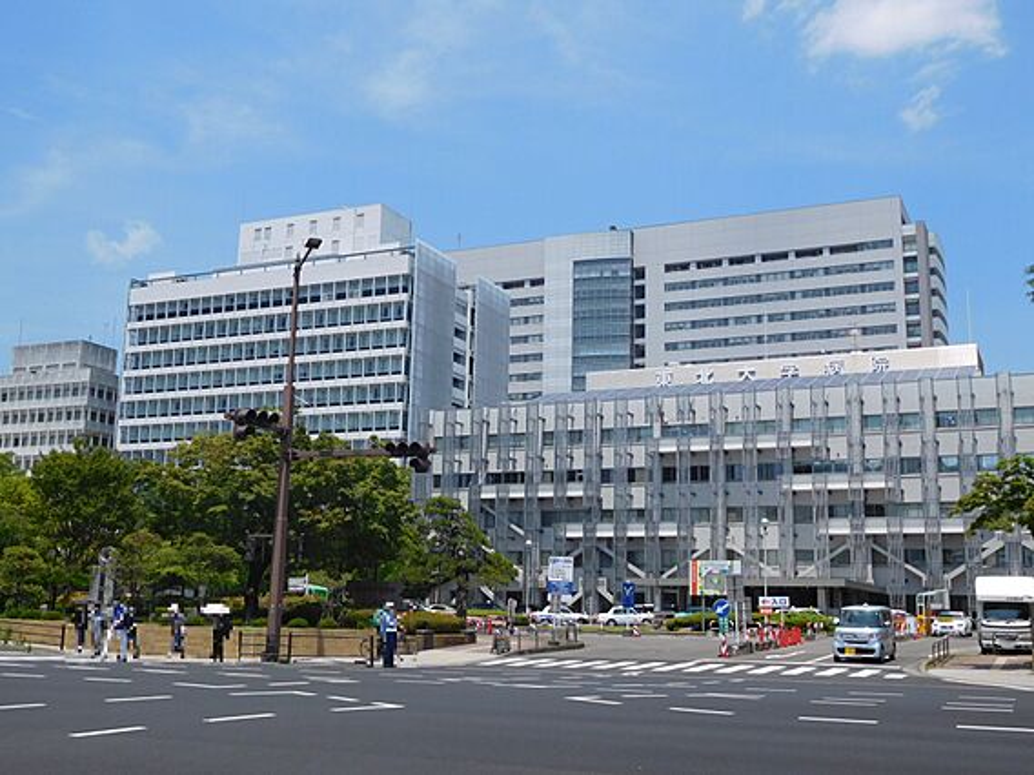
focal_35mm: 40
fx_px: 1195
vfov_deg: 36.0
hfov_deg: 46.8
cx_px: 517
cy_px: 388
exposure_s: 1/1250
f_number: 3.9
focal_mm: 7.1
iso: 125
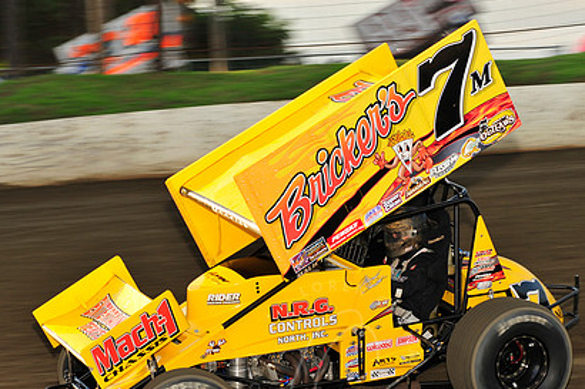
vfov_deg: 10.5
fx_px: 2112
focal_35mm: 130
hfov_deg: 15.8
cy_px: 235
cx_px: 332
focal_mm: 92
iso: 400
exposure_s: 1/320
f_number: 8
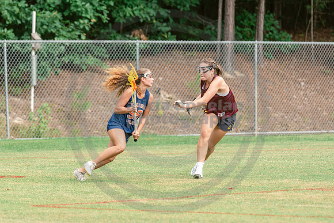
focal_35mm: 301
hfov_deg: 6.8
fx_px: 2793
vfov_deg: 4.6
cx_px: 133
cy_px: 122
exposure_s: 1/1000
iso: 250
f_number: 4
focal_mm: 200
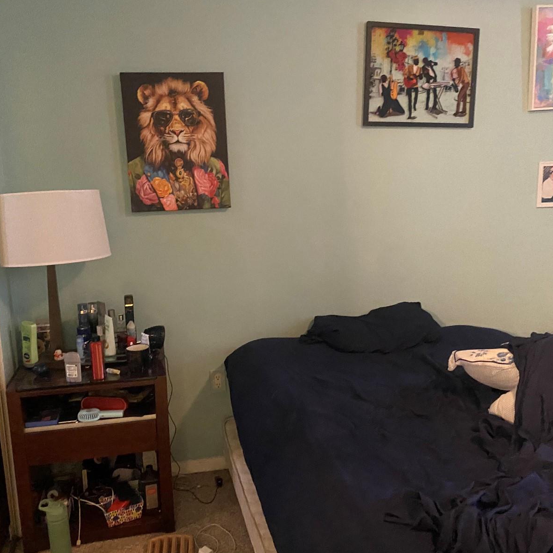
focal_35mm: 31
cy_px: 277
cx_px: 273
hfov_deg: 52.5
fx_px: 560
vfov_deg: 52.5
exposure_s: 1/30
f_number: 1.8
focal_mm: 4.25
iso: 800
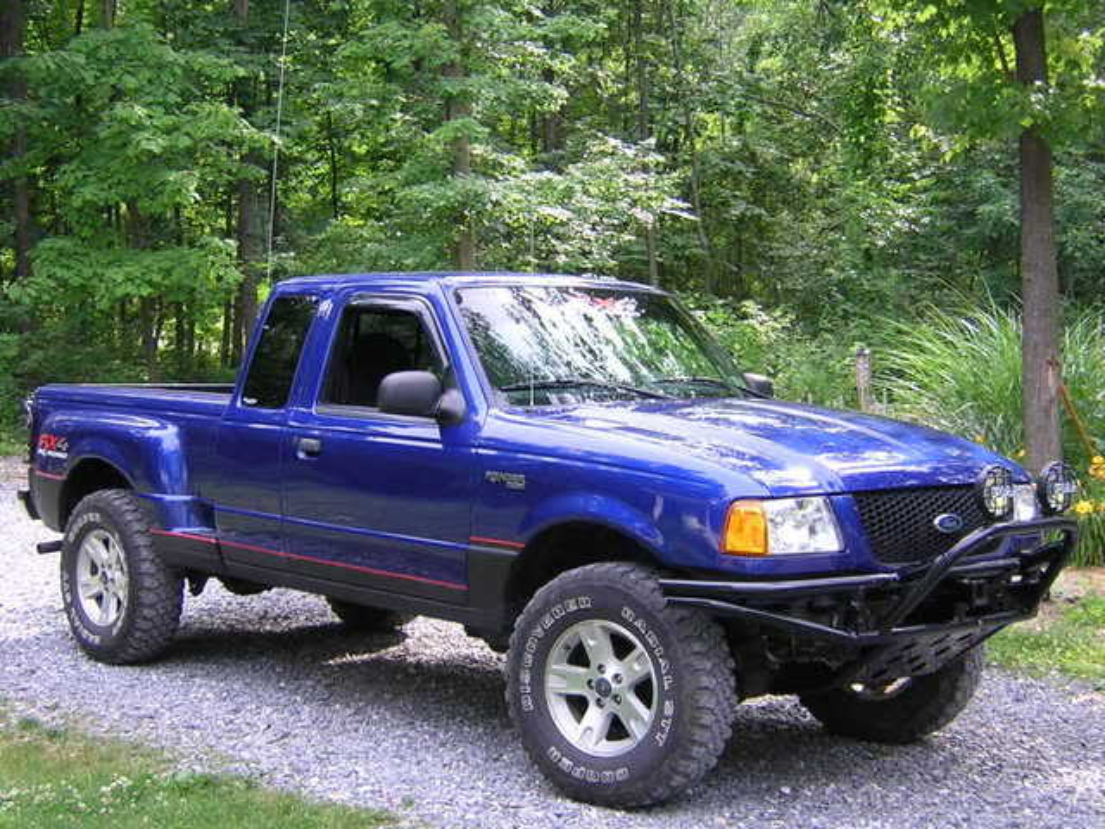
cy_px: 414
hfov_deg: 35.5
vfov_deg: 27.0
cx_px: 552
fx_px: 1724
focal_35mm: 54
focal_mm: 7.1
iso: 100
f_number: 3.2
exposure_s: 1/80.3
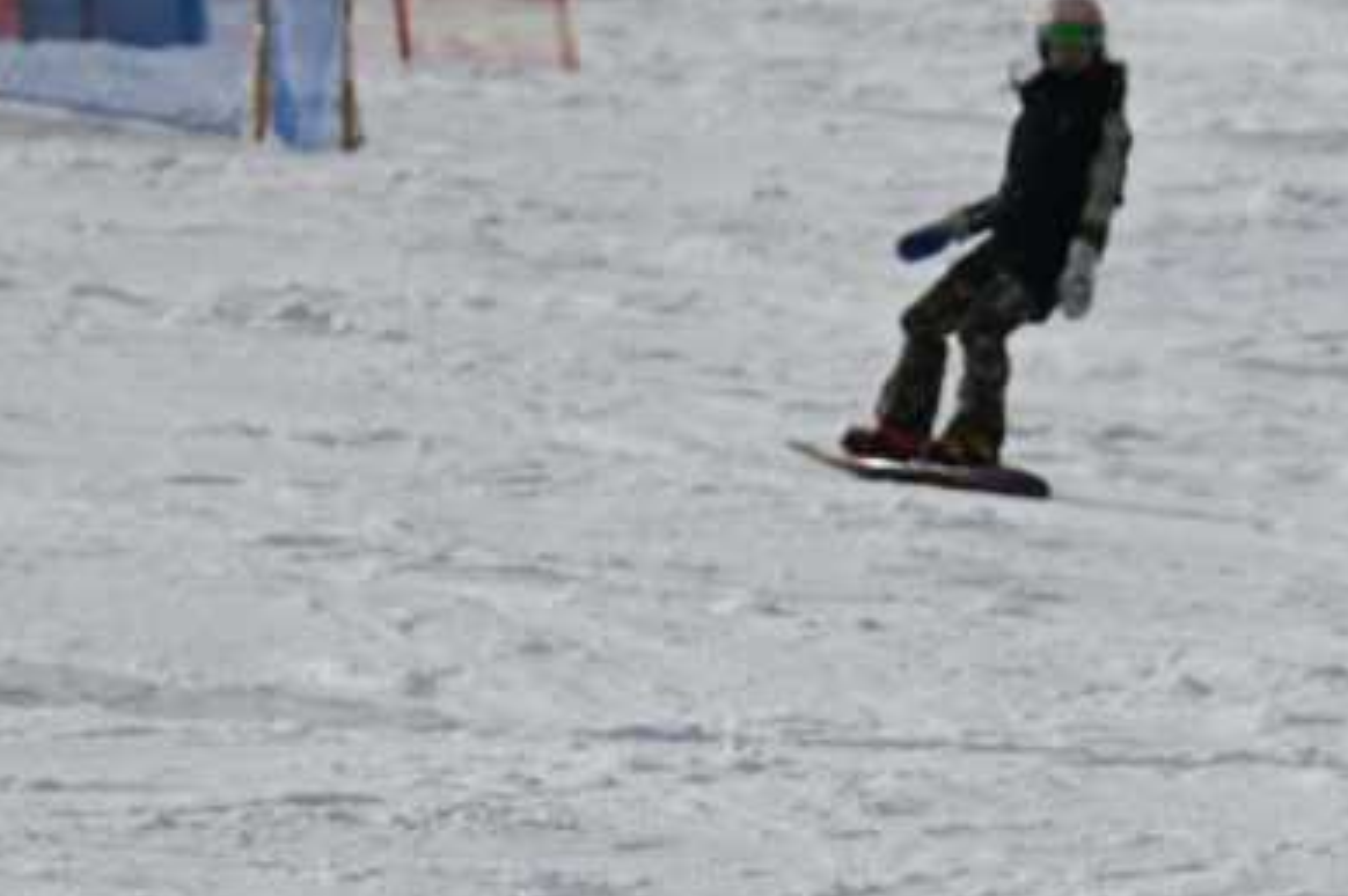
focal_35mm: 1149
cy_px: 1941
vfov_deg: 1.2
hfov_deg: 1.8
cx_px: 2151
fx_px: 42998
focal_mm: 165
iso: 100
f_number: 8
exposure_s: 1/1000
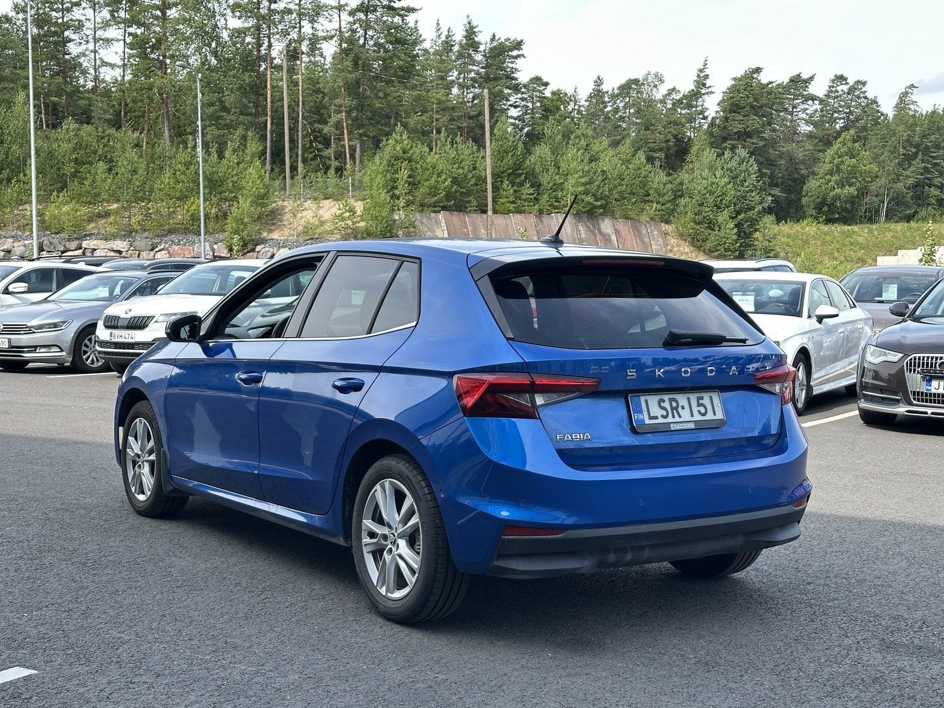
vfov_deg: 30.3
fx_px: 1309
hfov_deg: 39.7
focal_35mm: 48
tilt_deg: -4.4
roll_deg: +0.0
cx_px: 472
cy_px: 354
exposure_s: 1/521
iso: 64
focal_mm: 6.86
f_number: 1.78
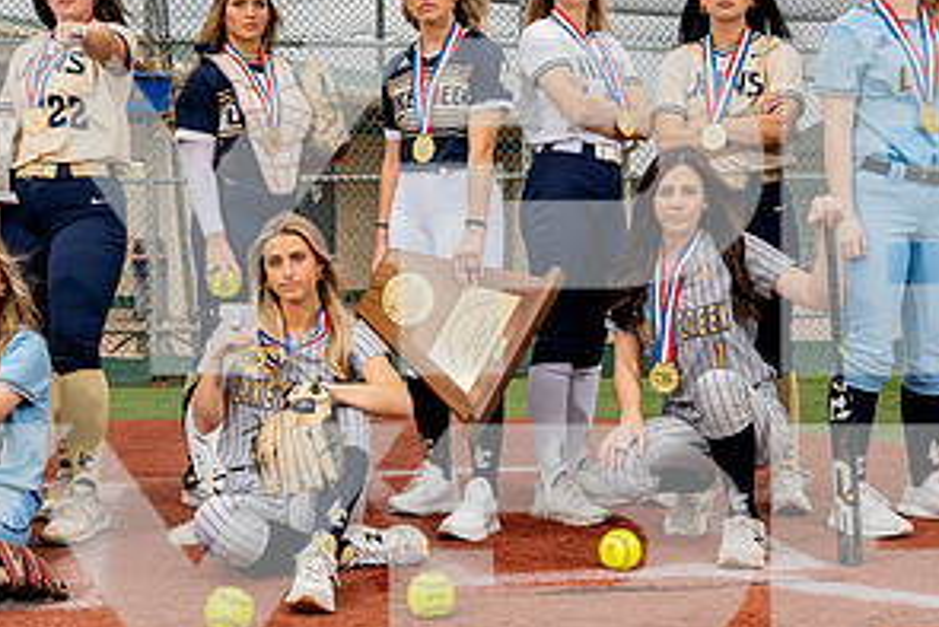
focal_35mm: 55
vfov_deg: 24.5
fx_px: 1435
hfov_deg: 36.0
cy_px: 208
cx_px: 337
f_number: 8
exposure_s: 1/250
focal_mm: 28
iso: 320
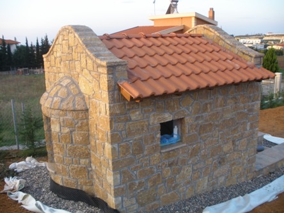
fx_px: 295
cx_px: 142
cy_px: 106
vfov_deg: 39.7
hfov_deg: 51.4
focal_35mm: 36
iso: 80
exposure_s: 1/40
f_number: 3.5
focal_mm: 6.3
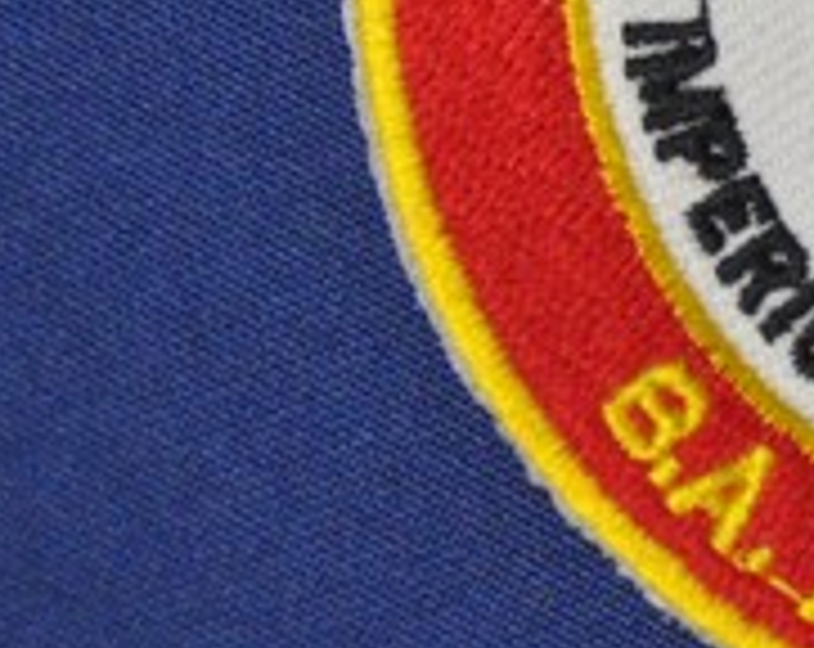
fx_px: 8991
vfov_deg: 4.1
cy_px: 7
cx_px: 1174
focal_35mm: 374
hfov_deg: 5.1
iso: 3200
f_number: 5
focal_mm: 80
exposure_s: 1/80
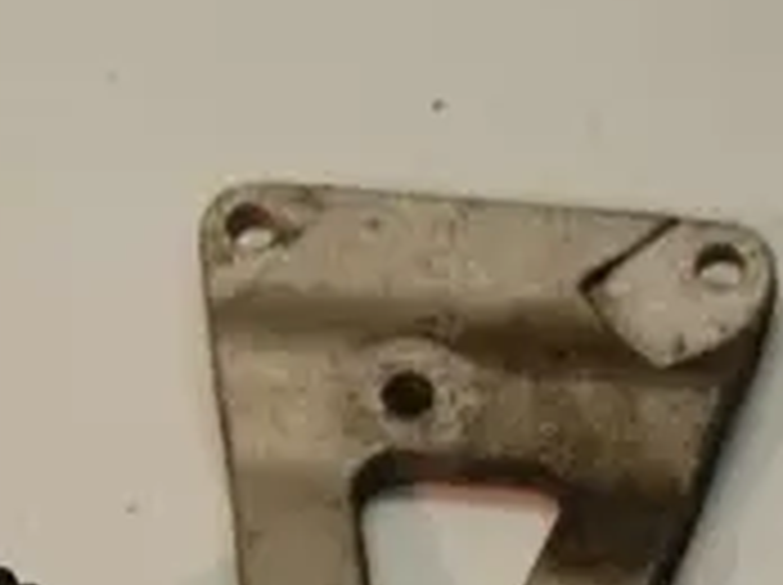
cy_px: 657
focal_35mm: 171
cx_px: 214
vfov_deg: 8.6
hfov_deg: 11.6
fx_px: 3863
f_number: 5
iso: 400
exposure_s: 1/100
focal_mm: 38
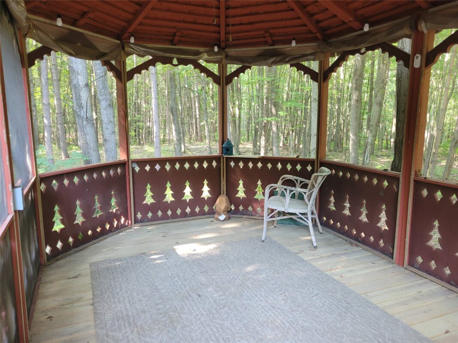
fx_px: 344
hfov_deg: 67.3
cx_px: 229
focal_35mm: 26
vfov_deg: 53.1
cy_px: 172
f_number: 1.8
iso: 200
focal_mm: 5.4
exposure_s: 1/40
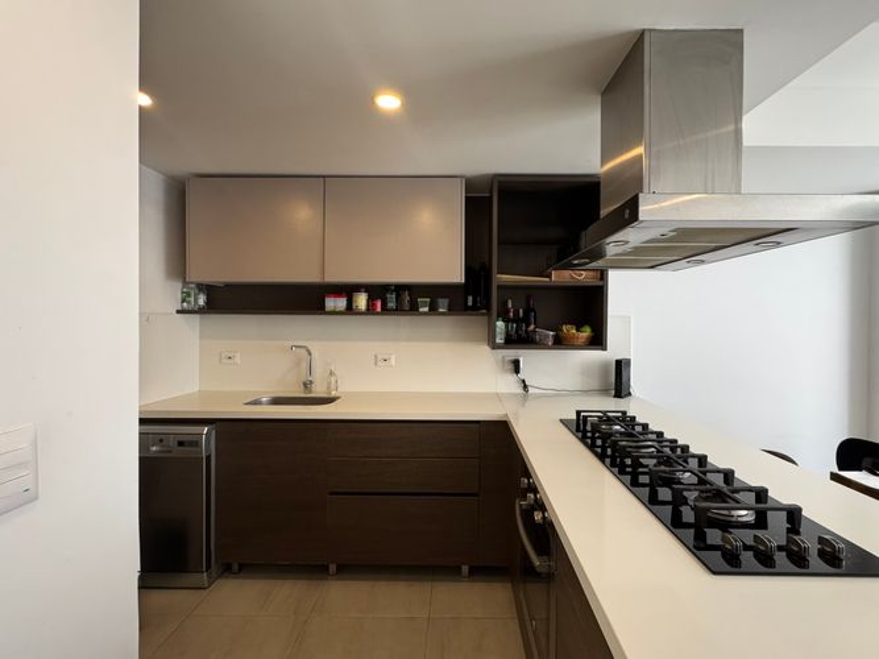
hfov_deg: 102.1
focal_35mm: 14
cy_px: 330
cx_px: 440
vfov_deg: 85.7
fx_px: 355
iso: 320
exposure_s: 1/82
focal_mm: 2.22
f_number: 2.2
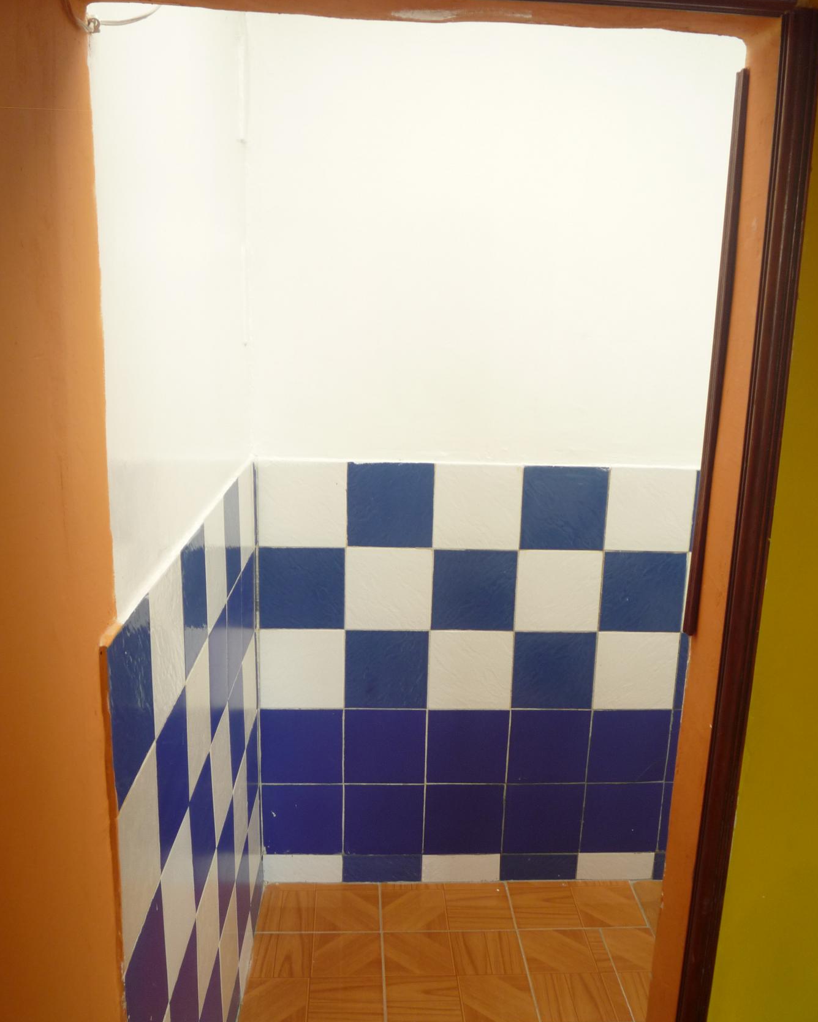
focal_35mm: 32
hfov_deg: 45.8
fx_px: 968
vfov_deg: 55.6
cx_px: 418
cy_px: 555
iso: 125
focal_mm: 5.2
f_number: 3.3
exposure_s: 1/30
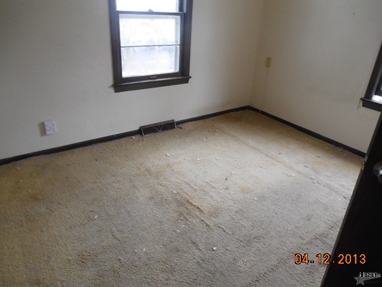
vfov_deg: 54.9
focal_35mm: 25
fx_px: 276
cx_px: 191
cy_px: 144
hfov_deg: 69.4
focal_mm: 4.5
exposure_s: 1/25
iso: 400
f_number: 3.3
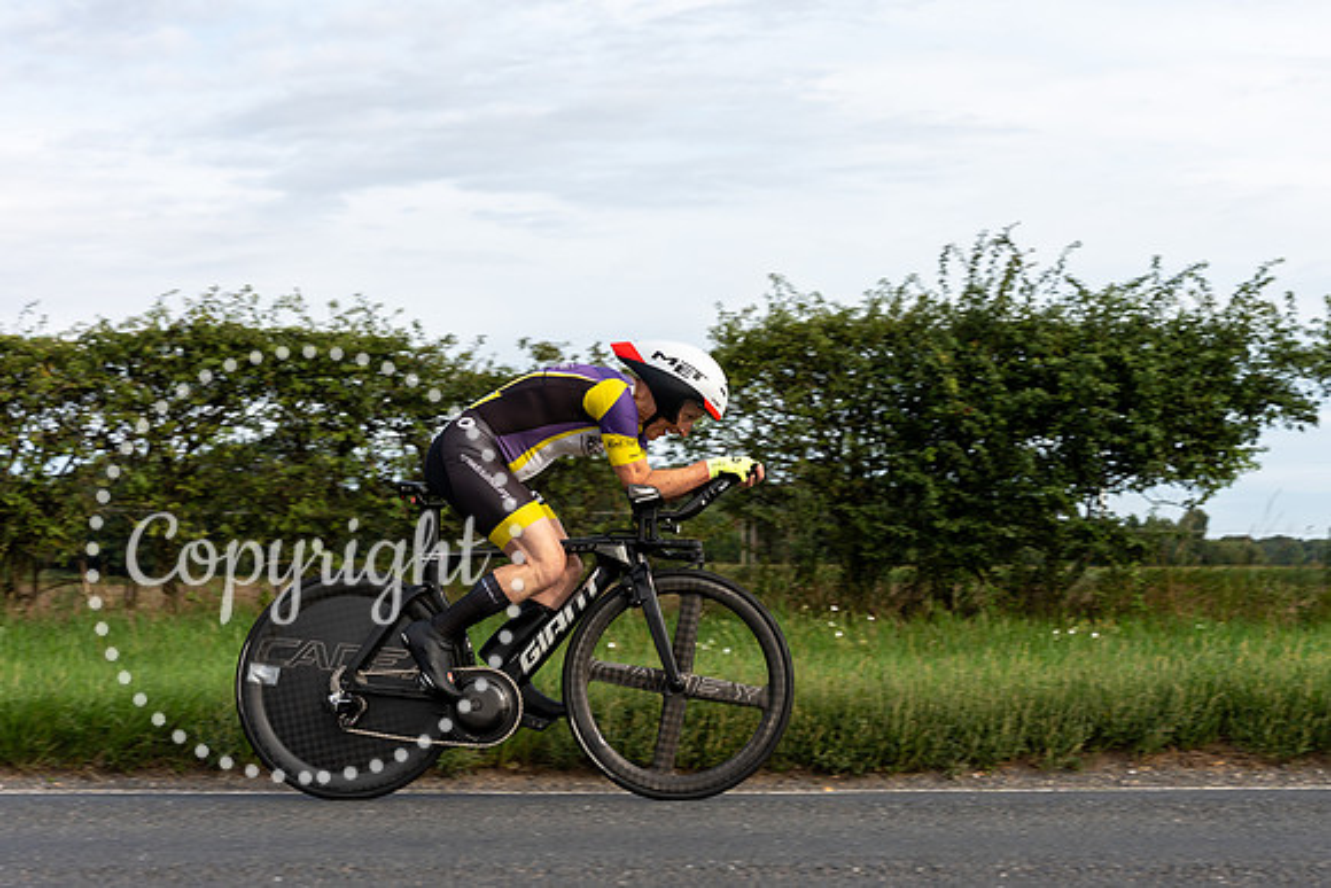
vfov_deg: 22.4
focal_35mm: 61
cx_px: 757
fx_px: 2242
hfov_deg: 33.0
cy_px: 447
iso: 200
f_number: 5.6
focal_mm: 49
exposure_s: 1/640
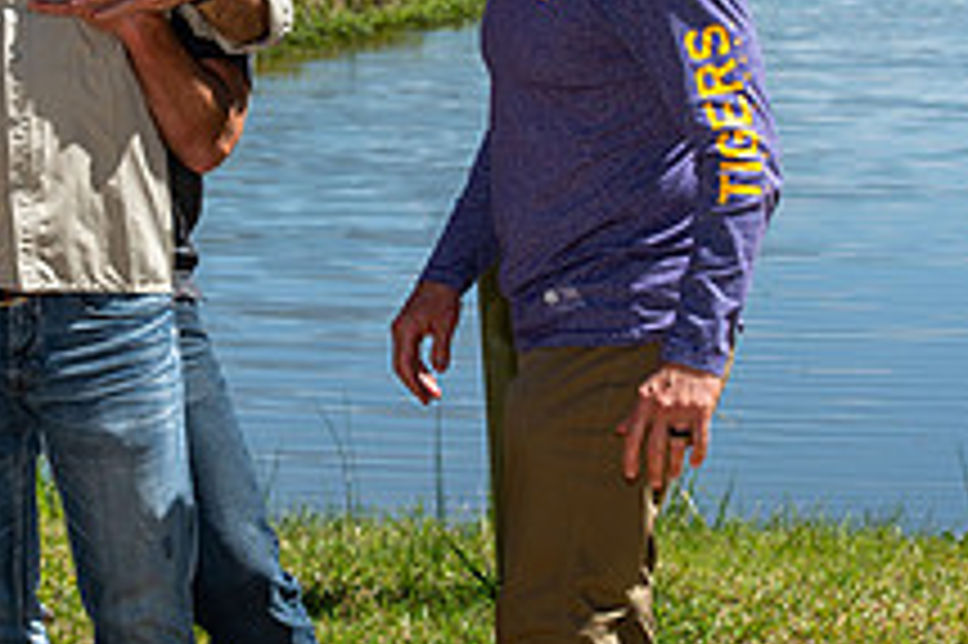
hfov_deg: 10.9
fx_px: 5078
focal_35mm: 189
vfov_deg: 7.3
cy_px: 243
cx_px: 252
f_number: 8
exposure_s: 1/250
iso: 50
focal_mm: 70
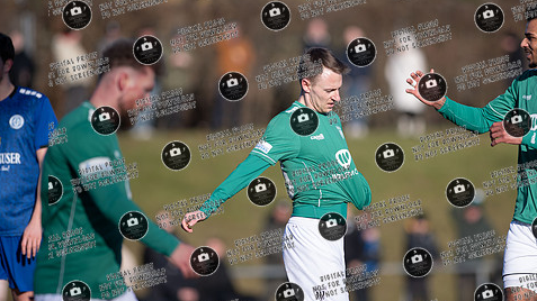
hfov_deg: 5.7
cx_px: 323
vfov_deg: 3.2
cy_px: 142
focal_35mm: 382
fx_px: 5438
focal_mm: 300
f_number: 3.2
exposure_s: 1/1600
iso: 100
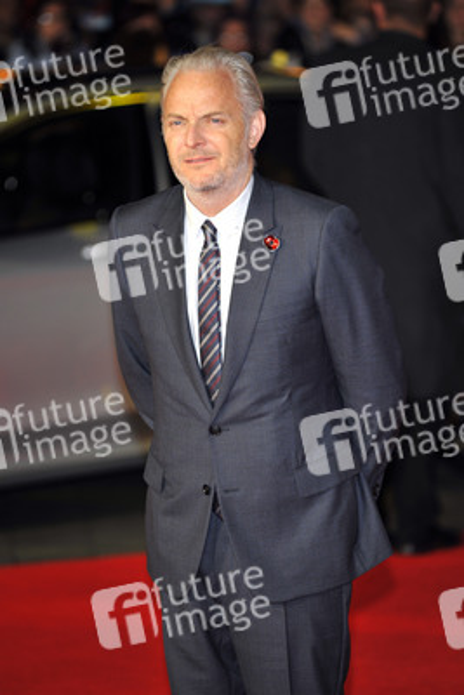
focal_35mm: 170
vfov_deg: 12.1
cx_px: 232
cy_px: 348
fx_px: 3284
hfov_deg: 8.1
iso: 800
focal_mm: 170
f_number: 4
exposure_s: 1/250
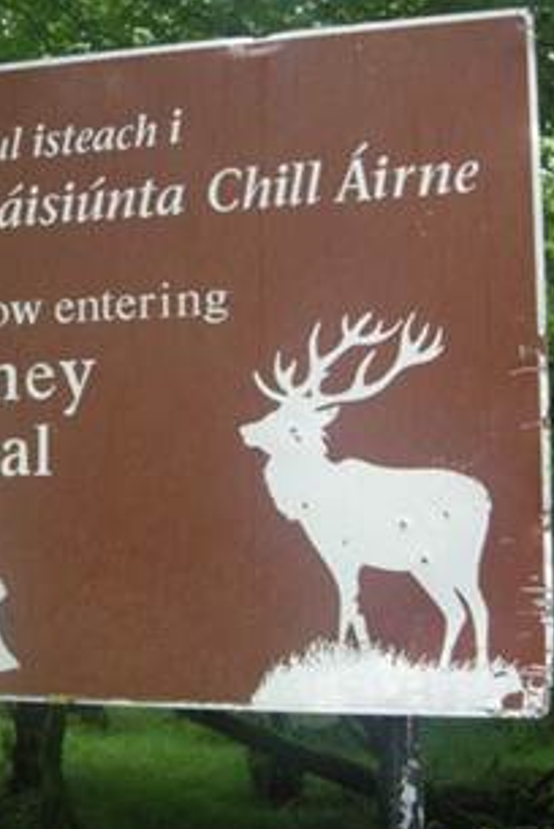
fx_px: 1543
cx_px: 147
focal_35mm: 67
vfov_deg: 30.0
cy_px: 400
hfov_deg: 20.2
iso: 400
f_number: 2.9
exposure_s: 1/35.1
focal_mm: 8.5
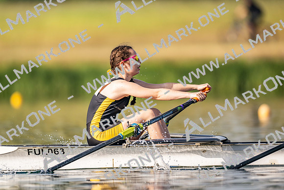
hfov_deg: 3.4
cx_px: 142
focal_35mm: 600
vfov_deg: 2.3
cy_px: 95
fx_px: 4734
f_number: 4
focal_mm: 600
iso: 180
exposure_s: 1/2500
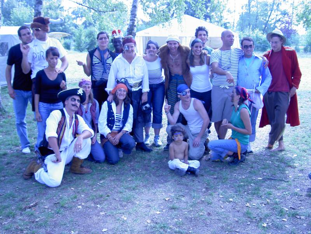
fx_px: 350
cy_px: 117
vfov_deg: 36.8
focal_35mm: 39
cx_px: 156
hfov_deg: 47.9
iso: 100
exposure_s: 1/50
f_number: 2.8
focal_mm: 8
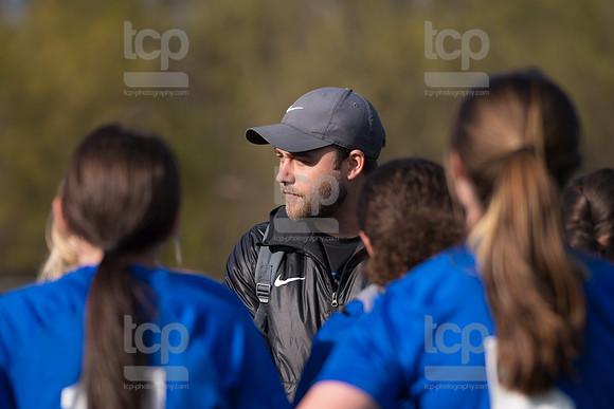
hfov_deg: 7.1
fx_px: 4947
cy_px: 204
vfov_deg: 4.7
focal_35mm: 290
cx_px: 307
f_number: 5.6
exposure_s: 1/1600
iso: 250
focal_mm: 290
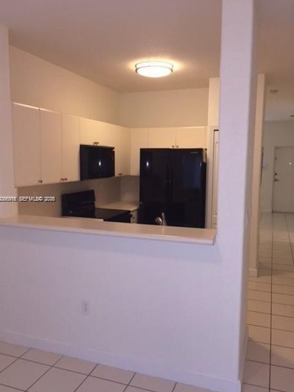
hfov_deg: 46.8
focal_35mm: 30
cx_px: 144
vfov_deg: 60.0
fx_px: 340
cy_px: 199
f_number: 2.2
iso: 80
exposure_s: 1/30
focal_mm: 4.15
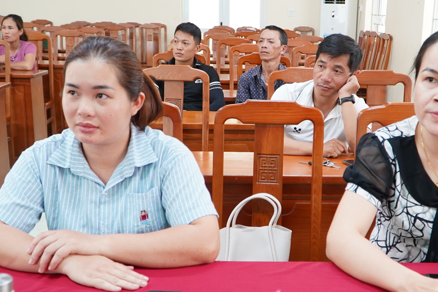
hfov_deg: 40.9
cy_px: 169
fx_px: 584
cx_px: 267
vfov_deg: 28.0
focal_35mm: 48
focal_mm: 22
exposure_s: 1/40
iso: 1250
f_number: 4
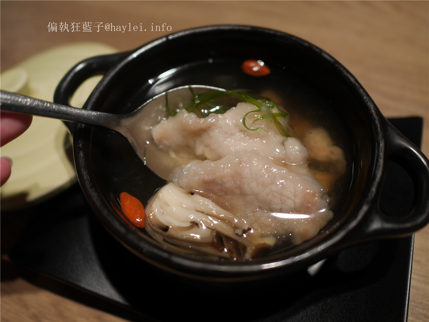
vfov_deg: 46.8
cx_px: 214
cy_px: 161
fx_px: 372
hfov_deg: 59.9
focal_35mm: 30
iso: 200
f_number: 1.7
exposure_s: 1/60
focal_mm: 15
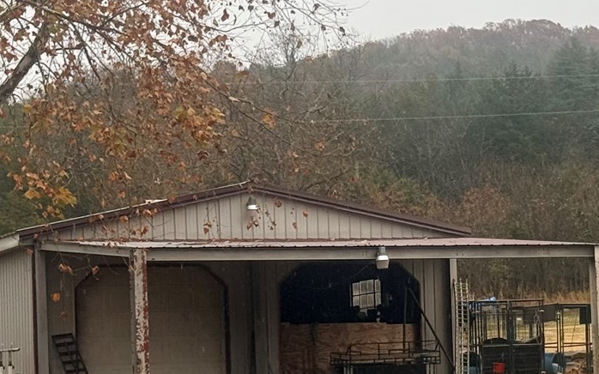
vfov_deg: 9.4
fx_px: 2285
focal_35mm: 140
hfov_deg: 14.9
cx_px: 375
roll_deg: +2.8
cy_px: 253
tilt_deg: +4.9
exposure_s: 1/545
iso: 64
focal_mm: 6.76
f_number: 1.78
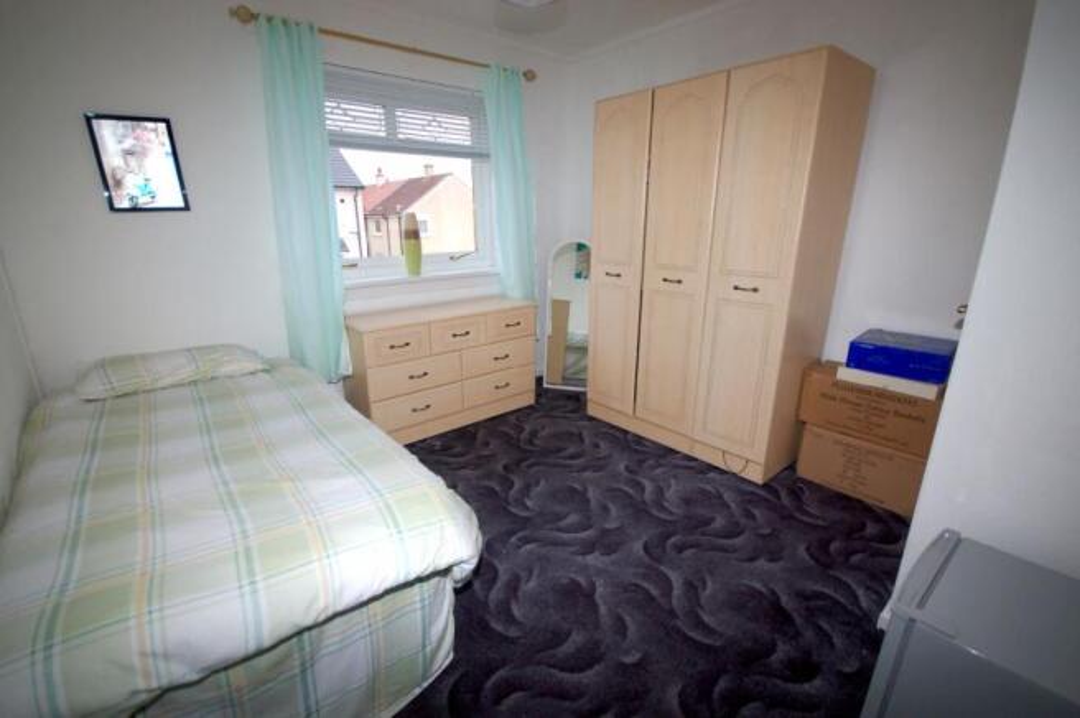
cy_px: 359
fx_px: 450
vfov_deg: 77.2
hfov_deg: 100.4
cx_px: 540
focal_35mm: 15
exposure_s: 1/60
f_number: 4
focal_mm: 10
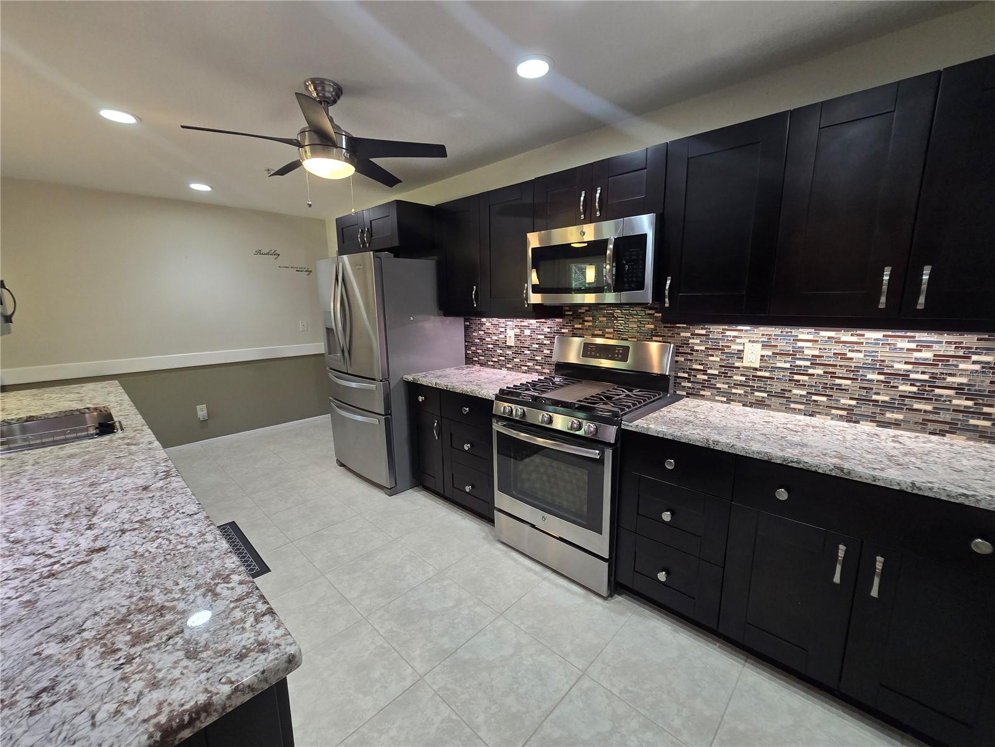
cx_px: 498
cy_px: 374
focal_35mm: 13
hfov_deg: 106.2
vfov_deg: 89.9
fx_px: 374
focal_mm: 2.2
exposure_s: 1/60
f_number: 2.2
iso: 200
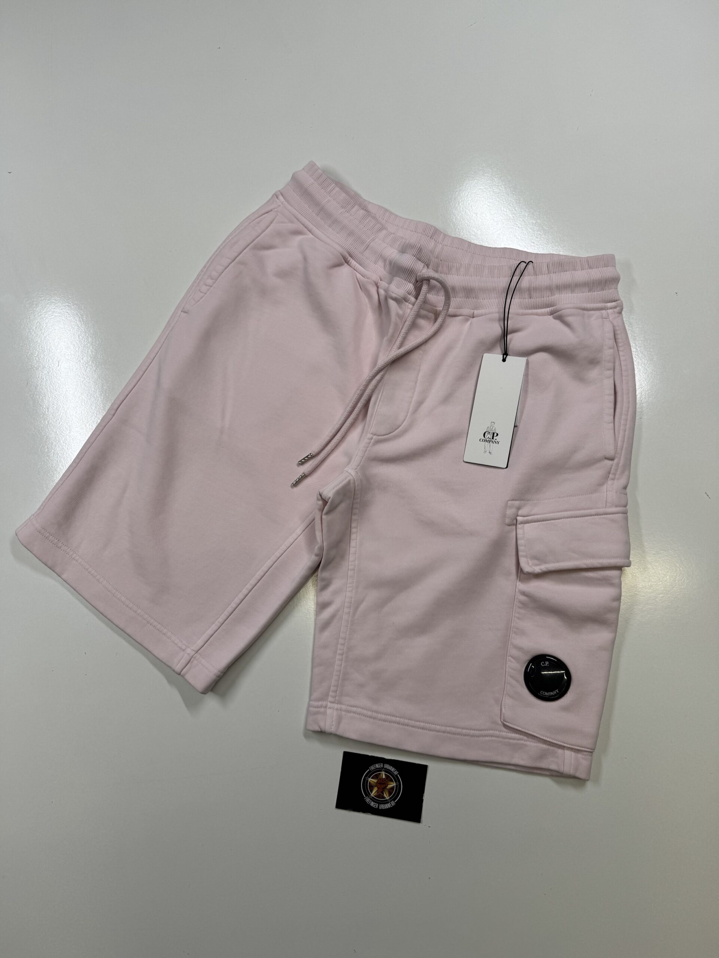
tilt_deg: -79.6
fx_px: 665
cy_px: 479
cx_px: 360
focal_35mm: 24
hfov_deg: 56.8
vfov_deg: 71.6
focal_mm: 6.76
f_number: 1.78
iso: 80
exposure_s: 1/296
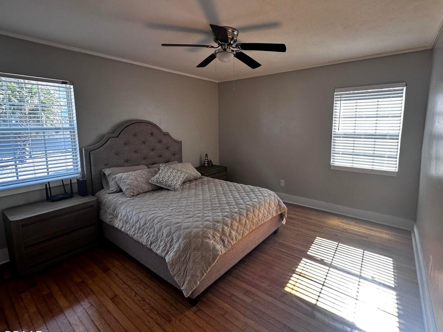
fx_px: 217
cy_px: 152
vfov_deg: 74.6
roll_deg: +0.5
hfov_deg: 90.9
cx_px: 236
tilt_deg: -7.0
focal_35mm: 17
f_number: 2.2
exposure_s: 1/99
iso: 80
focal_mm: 2.22
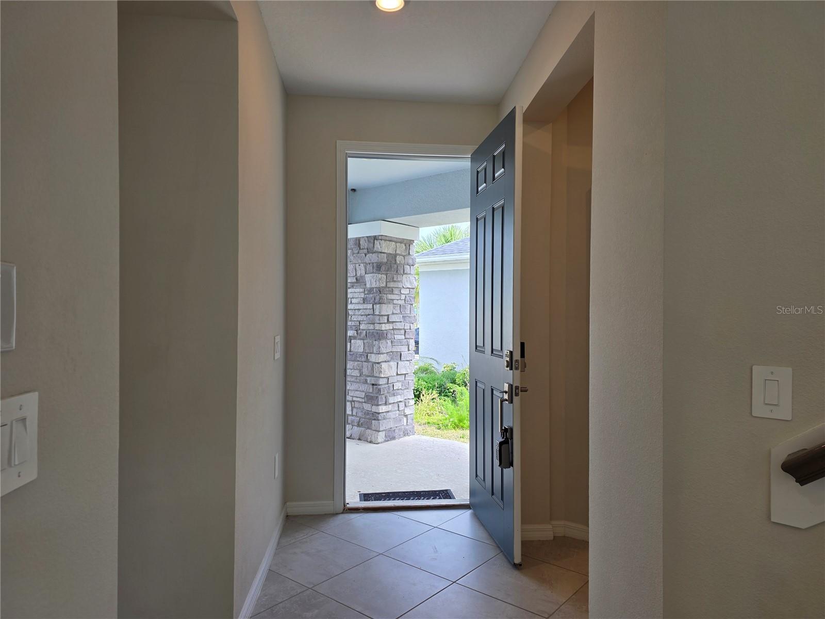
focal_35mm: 23
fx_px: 548
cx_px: 412
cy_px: 310
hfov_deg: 73.9
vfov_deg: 58.9
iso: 12
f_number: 1.7
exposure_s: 1/120
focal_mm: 6.3
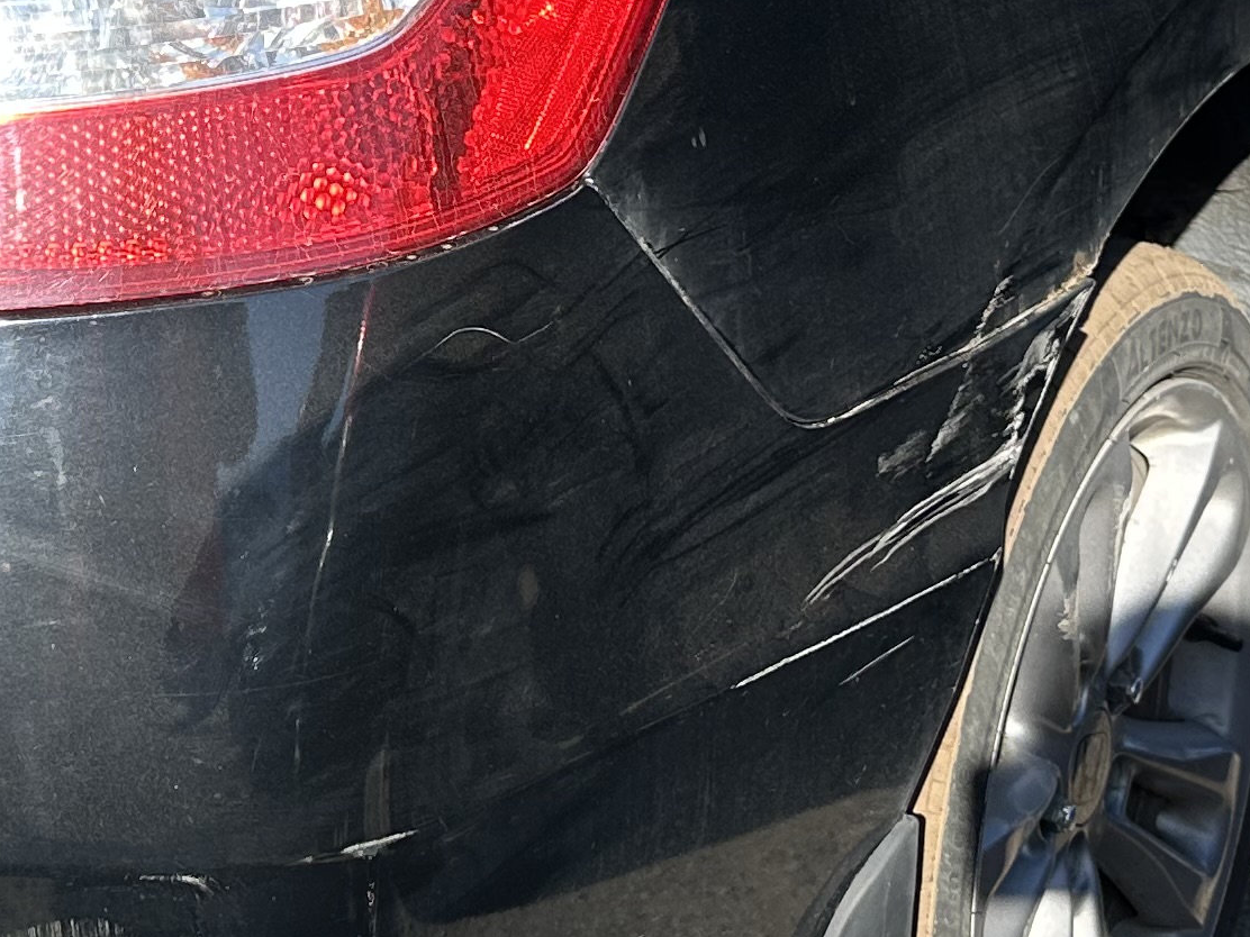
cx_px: 214
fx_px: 3142
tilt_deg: -19.4
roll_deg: -0.4
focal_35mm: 87
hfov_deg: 22.1
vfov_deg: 16.6
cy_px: -12
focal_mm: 6.86
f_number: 1.78
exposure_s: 1/1812
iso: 80
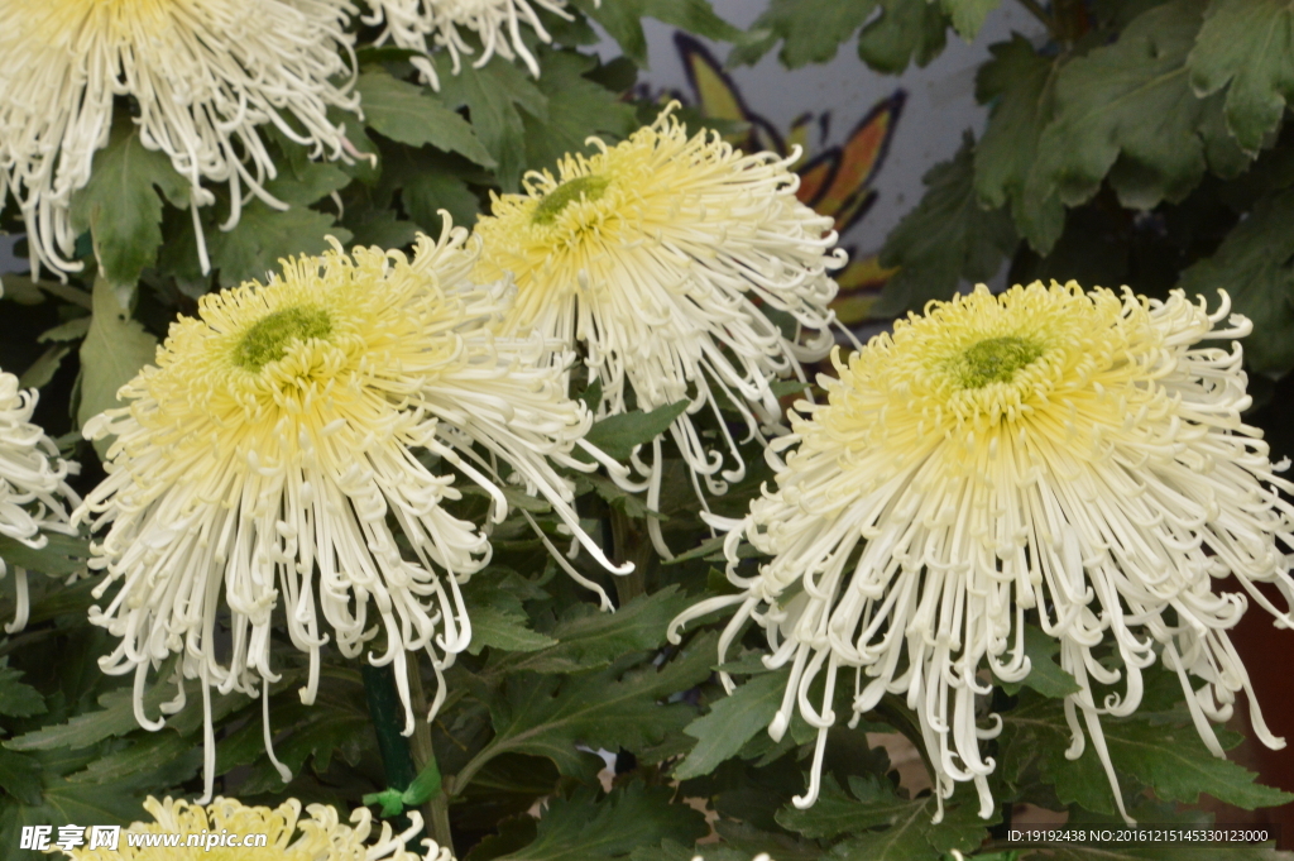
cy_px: 430
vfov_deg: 10.7
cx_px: 647
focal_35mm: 128
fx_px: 4579
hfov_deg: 16.1
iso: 800
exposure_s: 1/50
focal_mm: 85
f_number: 20
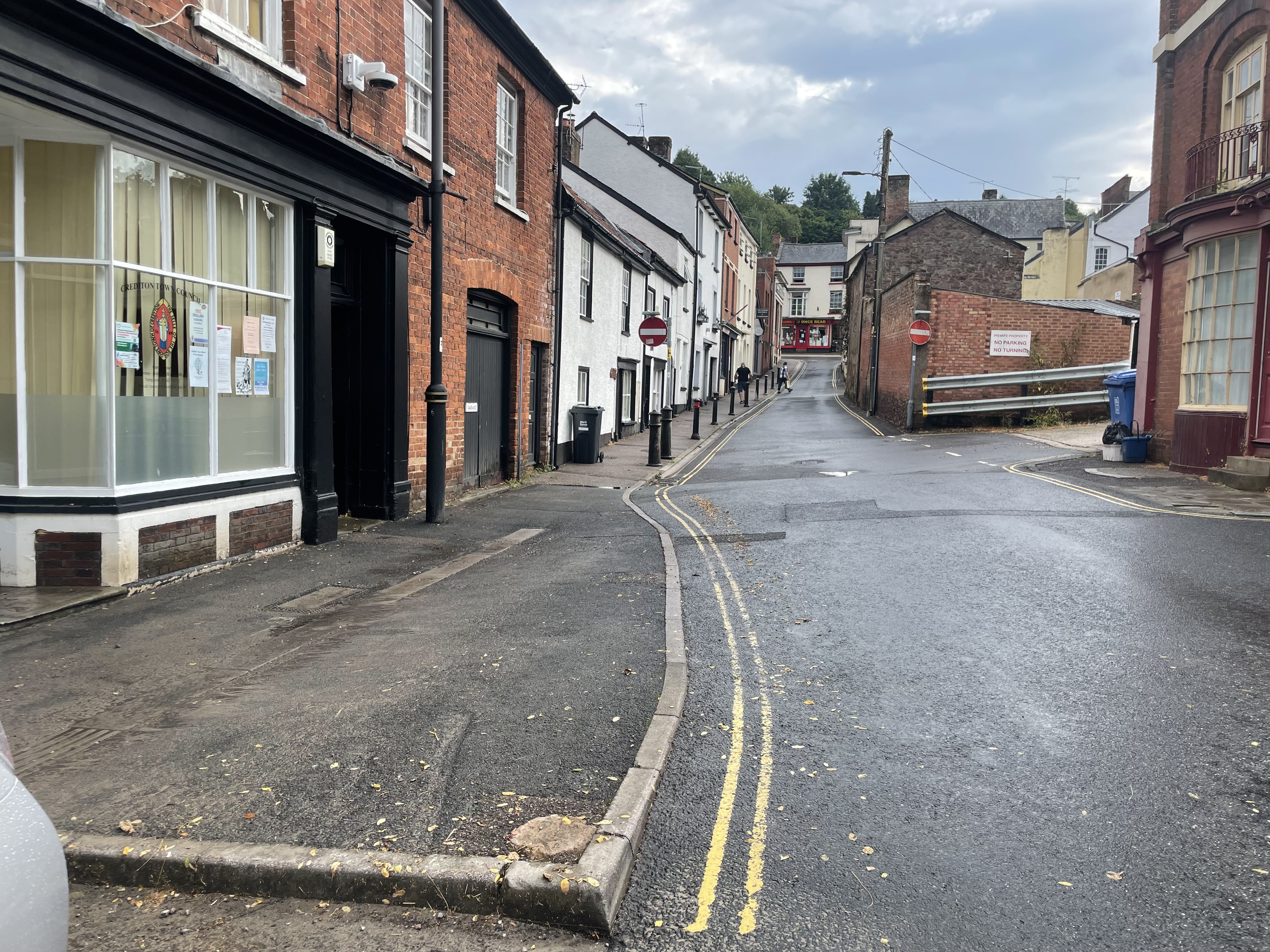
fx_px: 954
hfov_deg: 67.3
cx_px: 635
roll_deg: -1.0
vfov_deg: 53.1
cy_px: 476
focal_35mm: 26
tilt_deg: -3.5
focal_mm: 4.2
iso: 32
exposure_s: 1/1092
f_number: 1.6
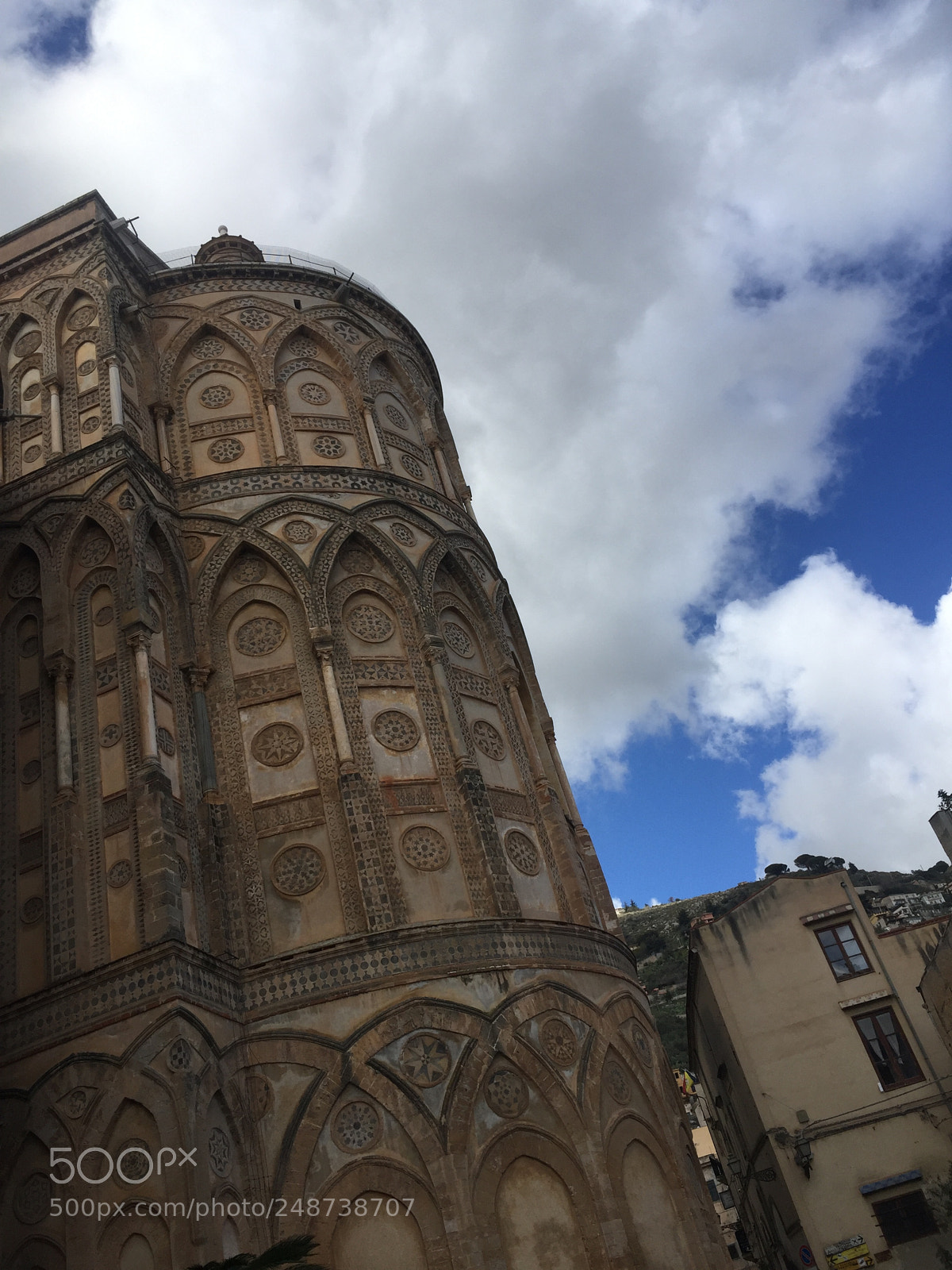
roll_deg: +18.1
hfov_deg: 48.2
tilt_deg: +35.4
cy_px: 635
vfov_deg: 61.7
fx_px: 1063
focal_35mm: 29
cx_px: 476
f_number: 2.2
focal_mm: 4.15
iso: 32
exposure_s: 1/2083
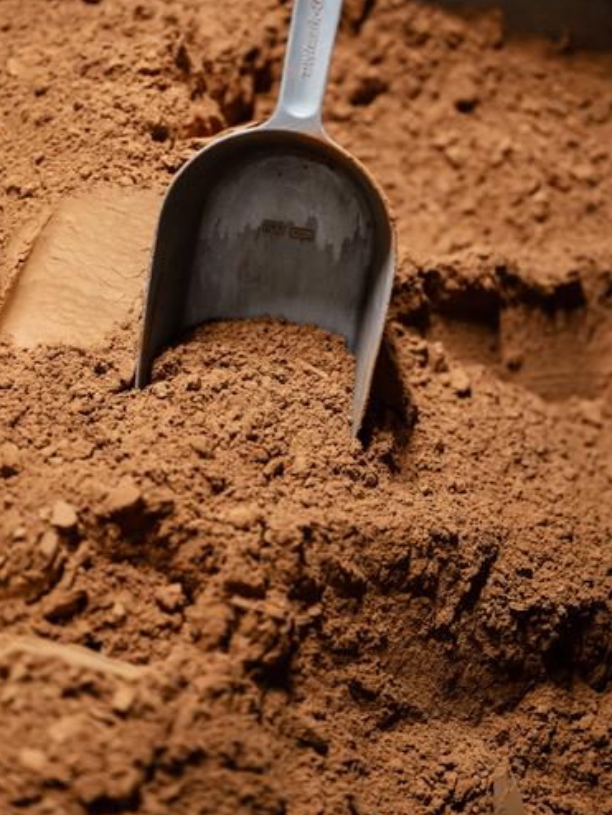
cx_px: 284
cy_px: 325
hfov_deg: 19.2
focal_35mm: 77
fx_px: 1814
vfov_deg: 25.3
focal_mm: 66
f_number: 2.8
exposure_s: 1/100
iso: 2000
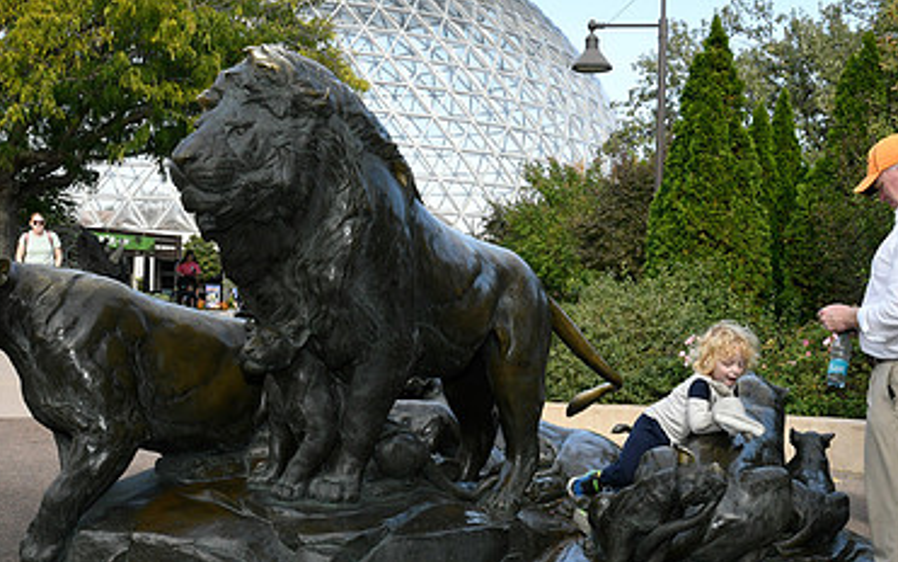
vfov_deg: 25.2
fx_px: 1248
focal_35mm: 51
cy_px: 369
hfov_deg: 39.5
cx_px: 508
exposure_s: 1/250
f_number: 18
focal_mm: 32
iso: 1600
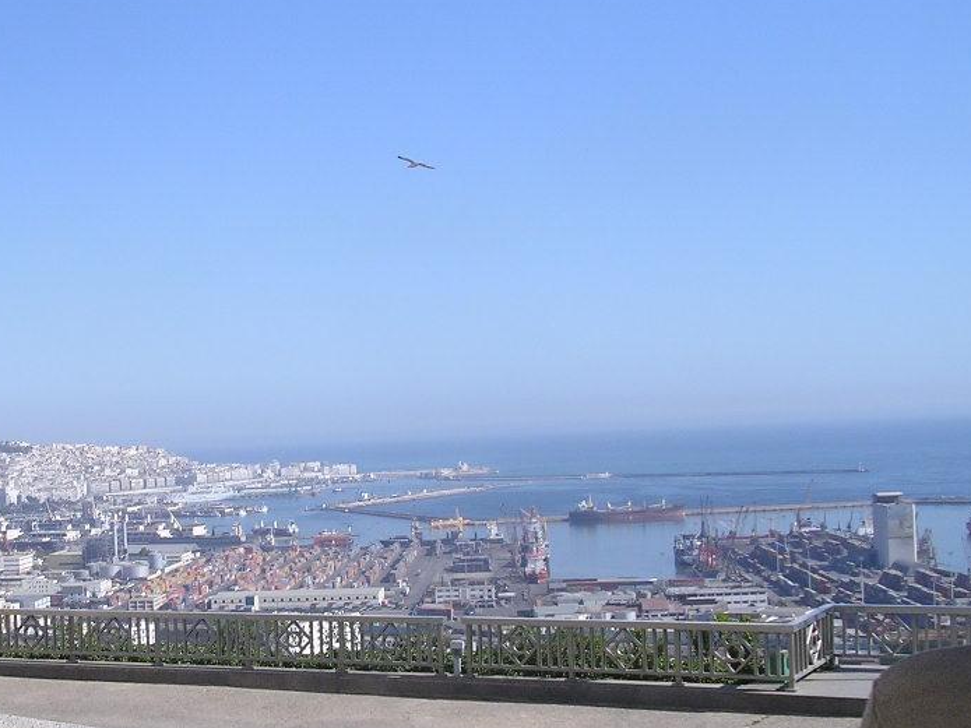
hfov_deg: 33.8
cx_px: 275
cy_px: 405
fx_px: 1571
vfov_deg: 26.1
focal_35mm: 56
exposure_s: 1/274
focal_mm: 5.8
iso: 100
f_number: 5.6
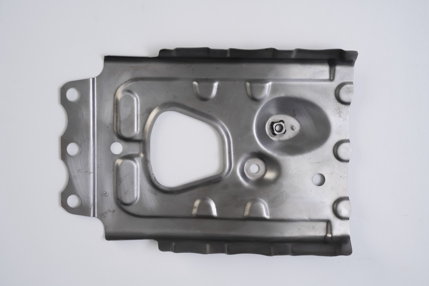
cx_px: 214
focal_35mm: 70
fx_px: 834
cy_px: 143
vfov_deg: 19.4
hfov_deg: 28.8
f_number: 8
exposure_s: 1/250
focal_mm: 70
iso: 320
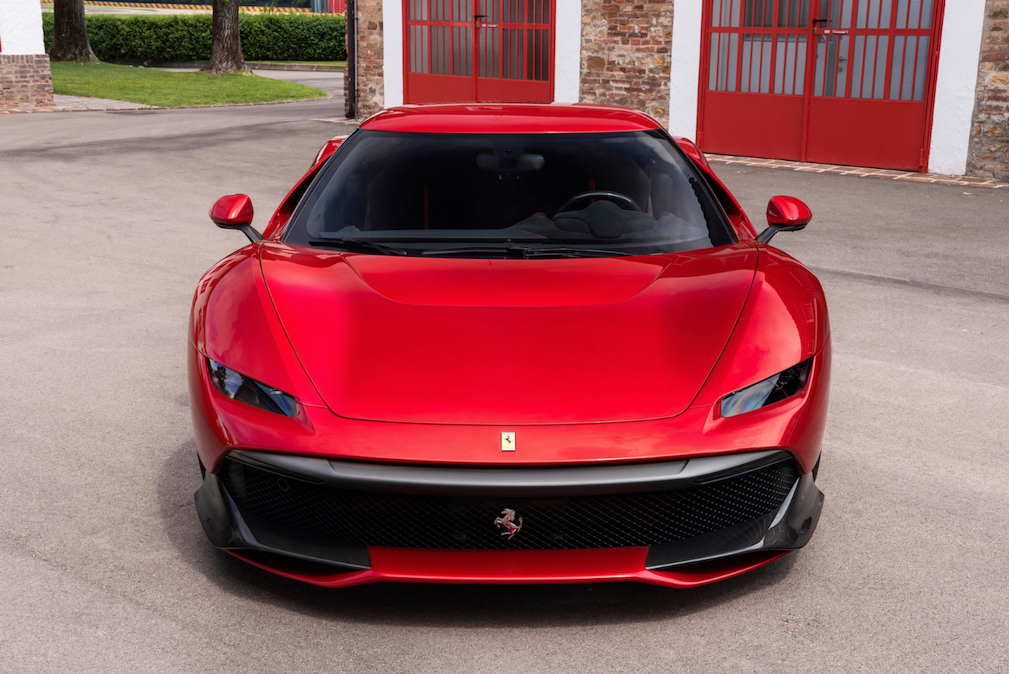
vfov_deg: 27.0
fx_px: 1402
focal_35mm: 50
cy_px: 337
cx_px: 504
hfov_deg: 39.6
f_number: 16
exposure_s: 1/25
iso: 200
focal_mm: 50
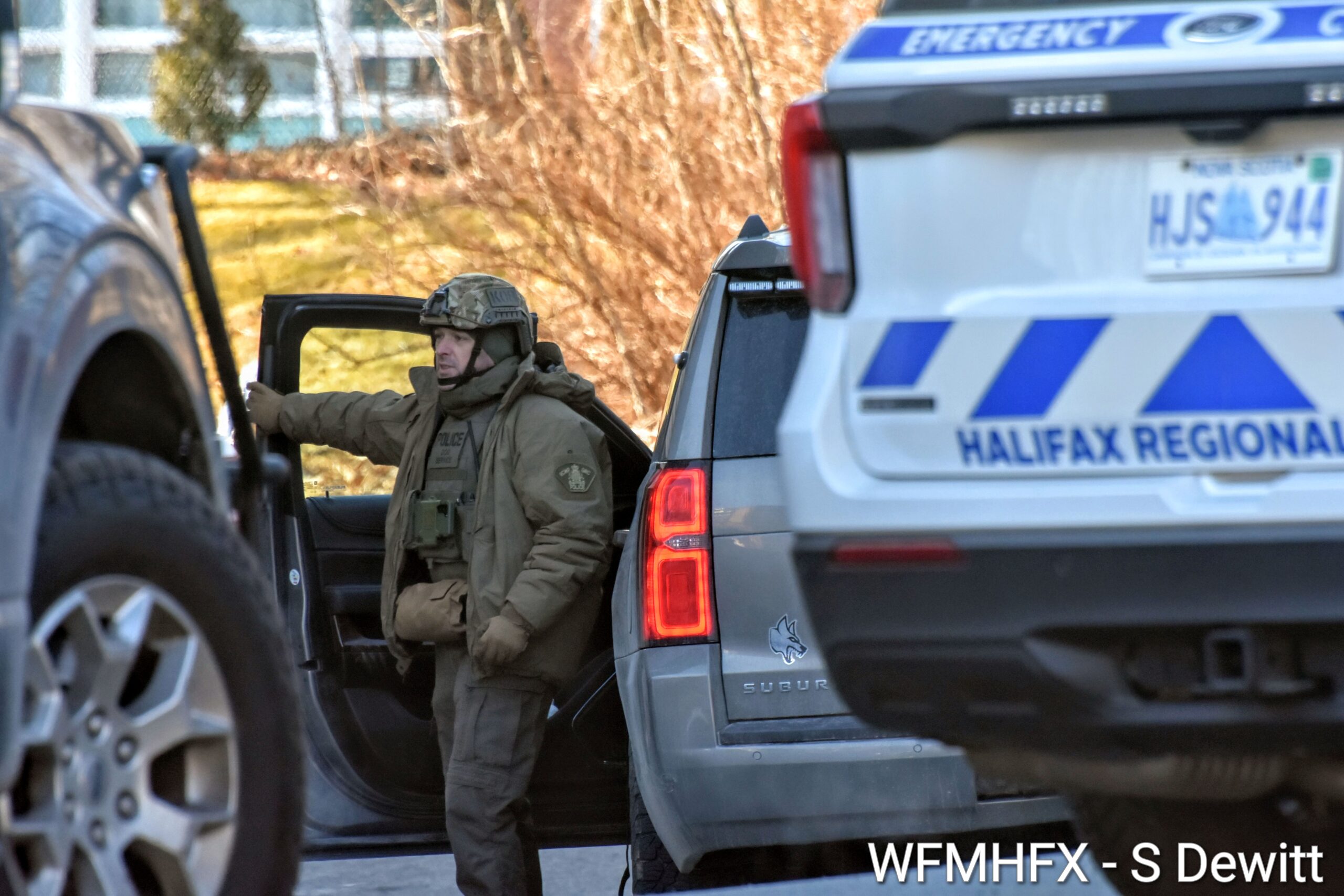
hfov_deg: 4.6
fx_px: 16800
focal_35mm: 450
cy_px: 448
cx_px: 672
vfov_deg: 3.1
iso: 1000
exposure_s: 1/323
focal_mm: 300
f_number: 8
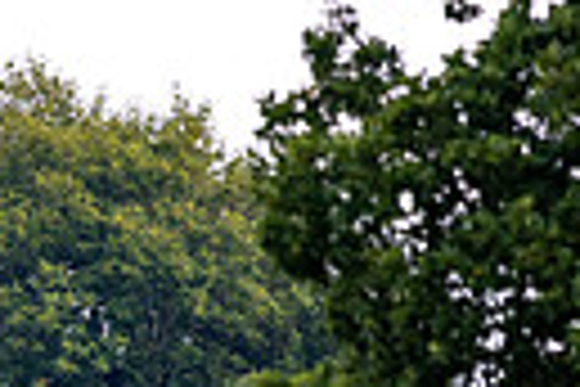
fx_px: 21700
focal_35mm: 1347
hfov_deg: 1.5
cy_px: 817
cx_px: -589
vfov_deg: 1.0
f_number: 4
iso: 250
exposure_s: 1/640
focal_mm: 300
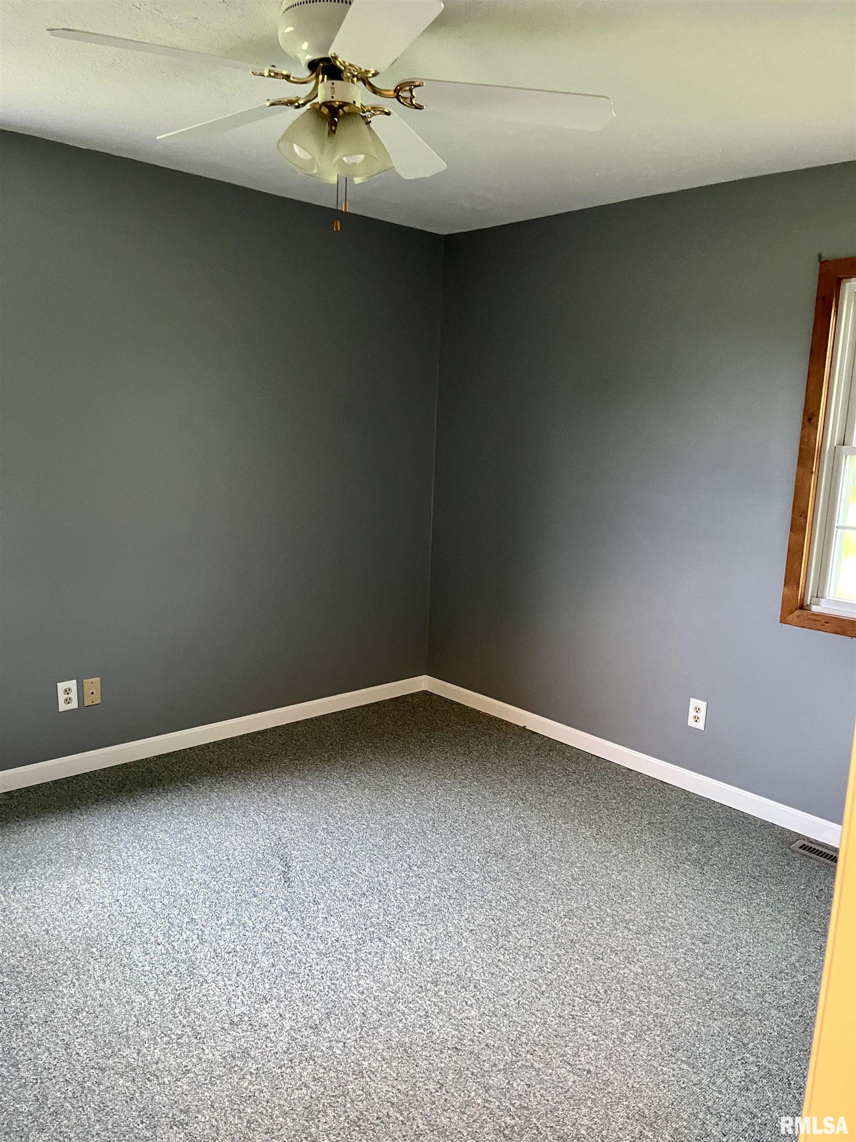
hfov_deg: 53.1
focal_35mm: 26
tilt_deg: -14.1
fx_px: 857
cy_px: 571
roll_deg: -1.0
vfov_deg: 67.3
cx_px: 428
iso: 500
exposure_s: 1/60
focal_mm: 5.1
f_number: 1.6
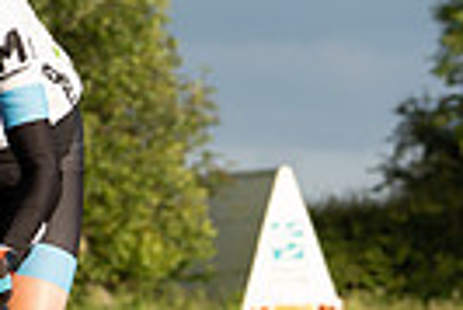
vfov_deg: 3.1
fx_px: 5678
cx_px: -139
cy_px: 260
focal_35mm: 441
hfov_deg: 4.6
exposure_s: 1/500
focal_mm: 77
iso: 125
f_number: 4
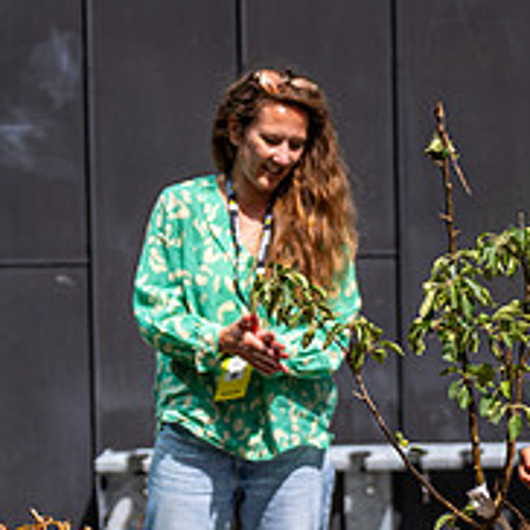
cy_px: 564
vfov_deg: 4.6
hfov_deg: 4.6
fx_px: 6600
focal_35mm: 381
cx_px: 497
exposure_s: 1/1600
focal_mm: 100
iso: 50
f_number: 2.8
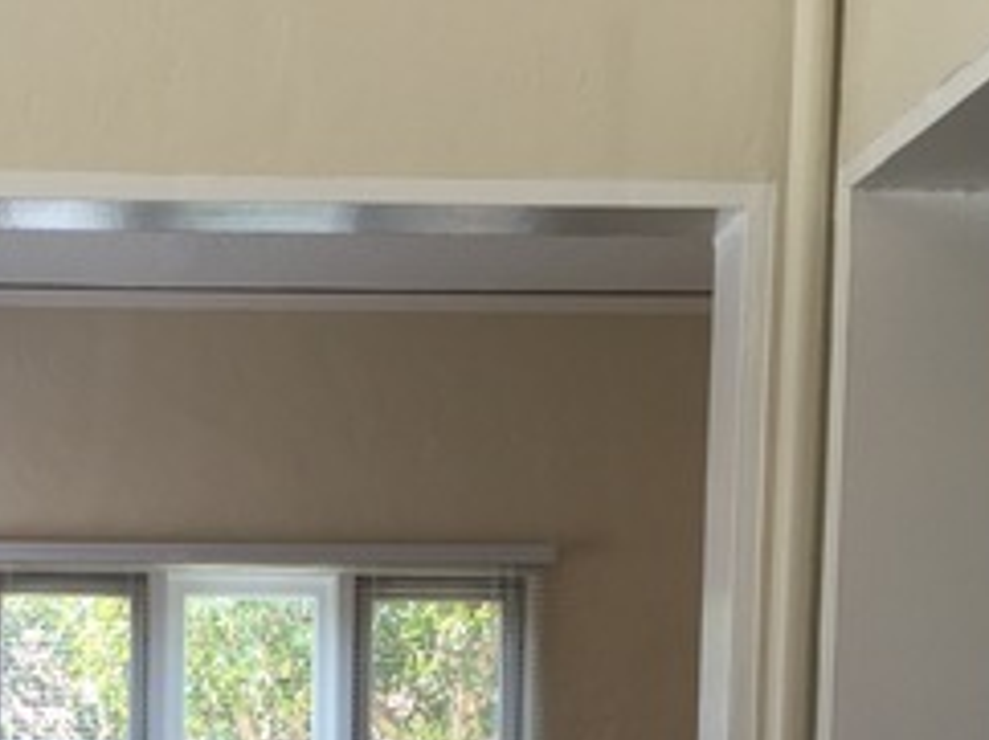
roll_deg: -1.0
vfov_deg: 17.1
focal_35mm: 80
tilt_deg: -6.4
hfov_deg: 24.0
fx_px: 2283
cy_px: 1018
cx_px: 174
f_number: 2.2
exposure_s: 1/60
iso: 32
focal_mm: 4.15
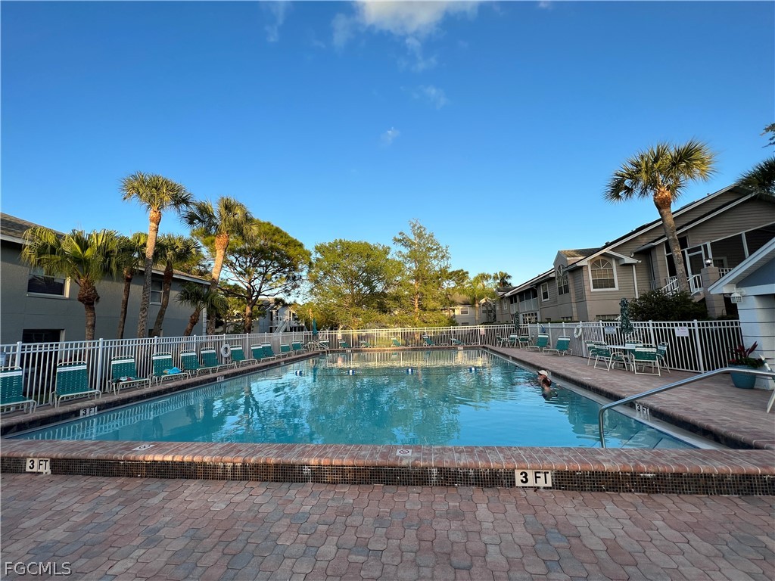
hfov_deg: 106.2
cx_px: 388
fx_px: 291
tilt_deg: +7.0
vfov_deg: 89.9
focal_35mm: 13
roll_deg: +1.9
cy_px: 290
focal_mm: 1.57
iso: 32
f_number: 1.8
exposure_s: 1/541
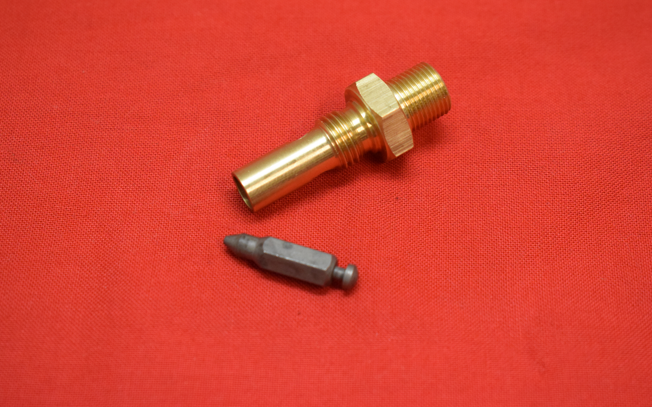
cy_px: 195
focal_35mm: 80
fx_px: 1422
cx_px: 325
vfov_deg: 16.3
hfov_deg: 25.8
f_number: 5.6
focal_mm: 52
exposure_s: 1/125
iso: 2000
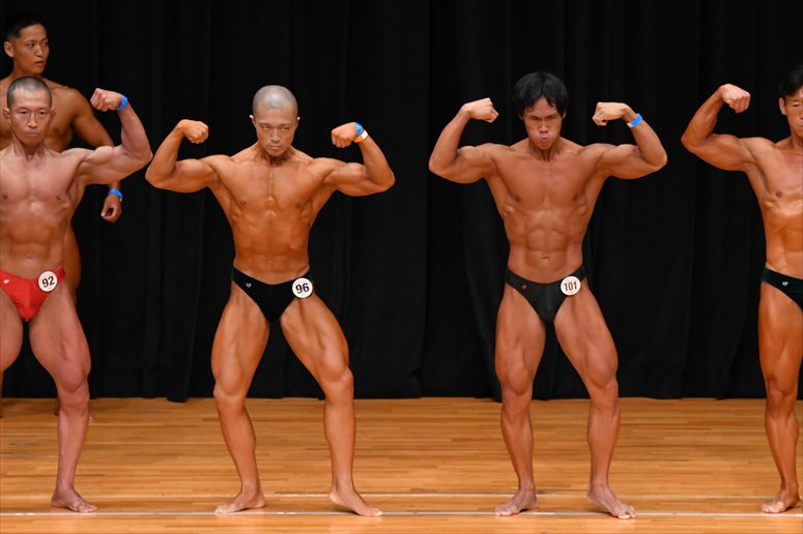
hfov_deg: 7.6
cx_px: 402
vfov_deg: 5.1
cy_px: 267
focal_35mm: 270
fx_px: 6020
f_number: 5.6
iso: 3200
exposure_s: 1/400
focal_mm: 180
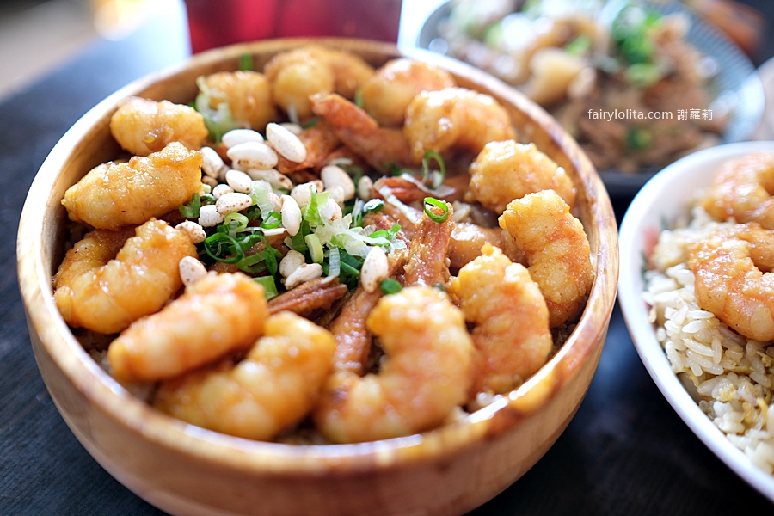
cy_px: 258
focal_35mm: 35
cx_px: 387
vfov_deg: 37.9
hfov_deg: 54.4
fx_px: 752
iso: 400
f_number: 2
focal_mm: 23
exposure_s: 1/125
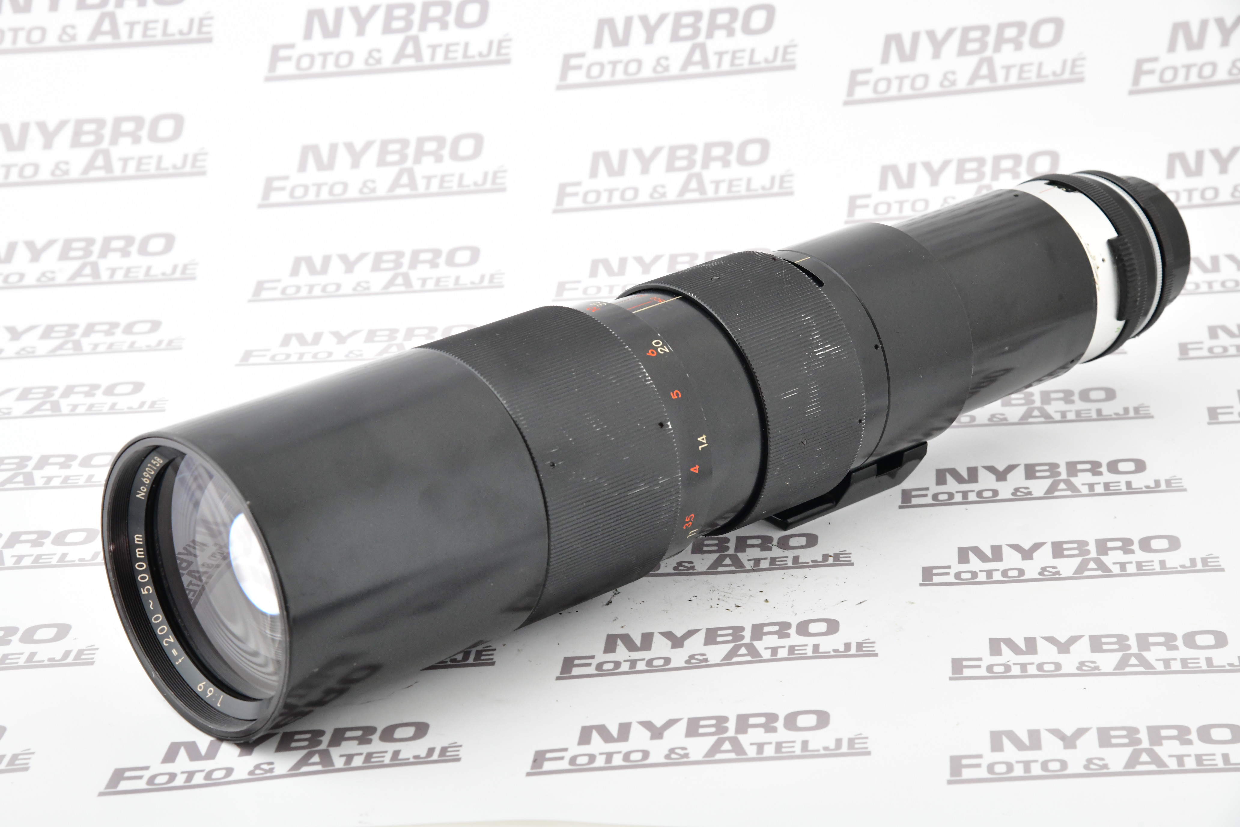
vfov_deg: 14.4
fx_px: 3272
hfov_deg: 21.5
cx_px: 620
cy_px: 414
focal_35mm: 95
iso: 3200
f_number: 13
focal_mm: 95
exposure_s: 1/200
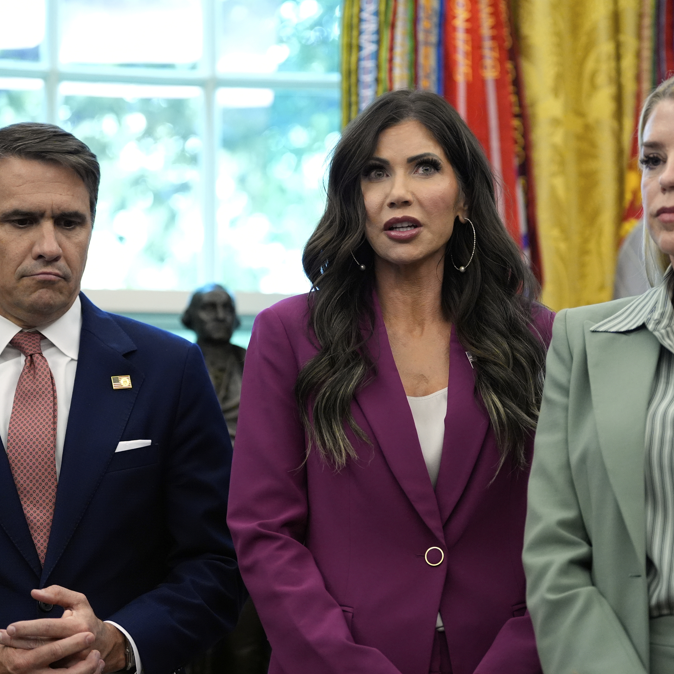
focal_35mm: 113
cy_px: 336
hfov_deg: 15.4
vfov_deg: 15.4
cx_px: 396
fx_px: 2489
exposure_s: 1/200
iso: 3200
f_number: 2.8
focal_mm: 88
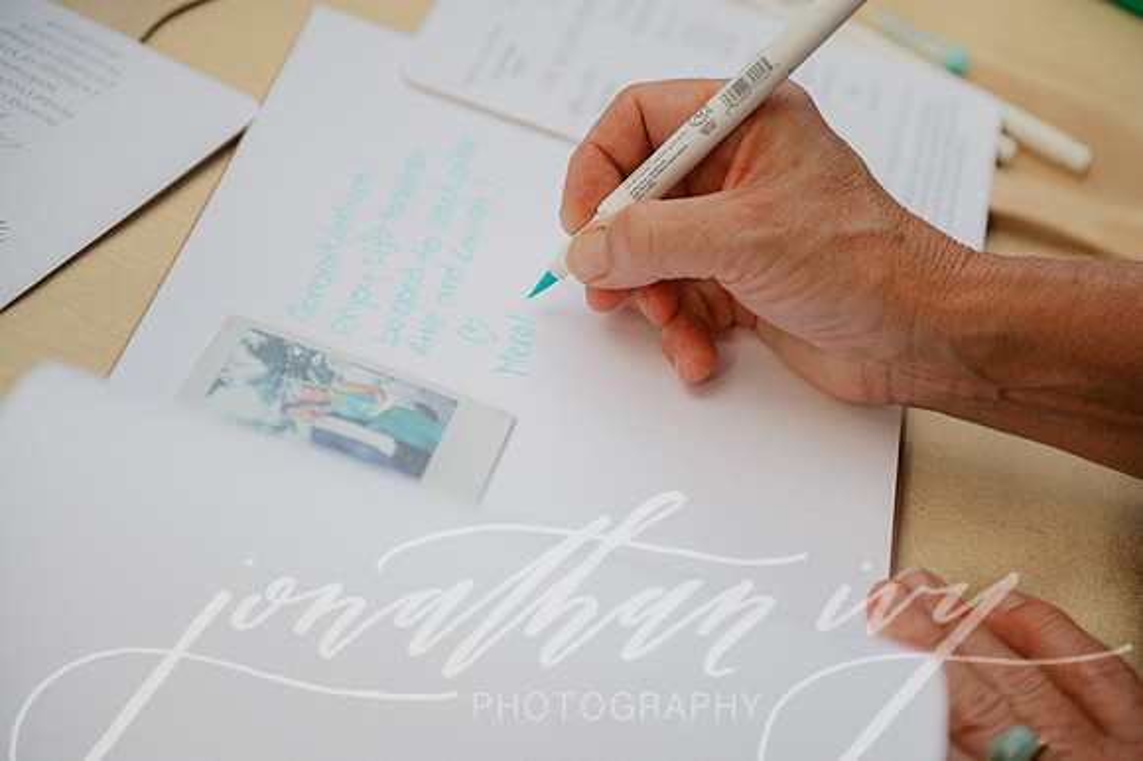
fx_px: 2221
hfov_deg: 28.9
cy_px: 380
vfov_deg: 19.4
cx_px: 572
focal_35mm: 70
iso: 100
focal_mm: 70
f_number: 2.8
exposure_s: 1/1000
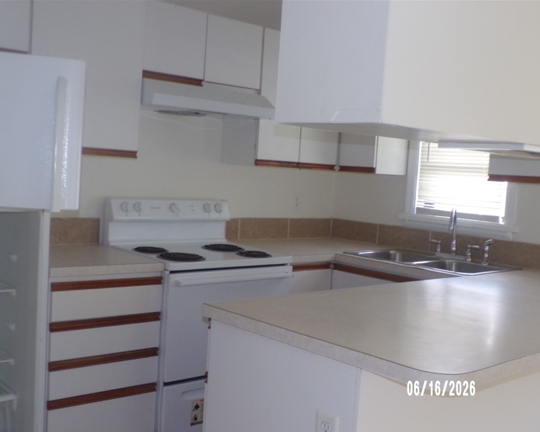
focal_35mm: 39
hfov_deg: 46.8
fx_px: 623
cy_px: 218
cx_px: 281
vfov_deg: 38.2
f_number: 3.3
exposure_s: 1/34
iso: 200
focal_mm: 6.6
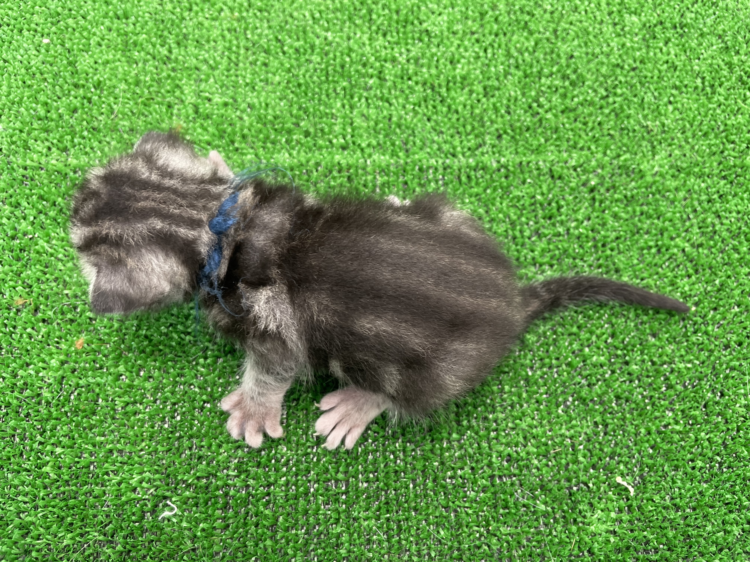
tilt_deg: -67.5
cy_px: 281
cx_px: 375
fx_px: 563
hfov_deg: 67.3
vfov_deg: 53.1
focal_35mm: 26
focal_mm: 4.2
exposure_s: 1/100
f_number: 1.6
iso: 100
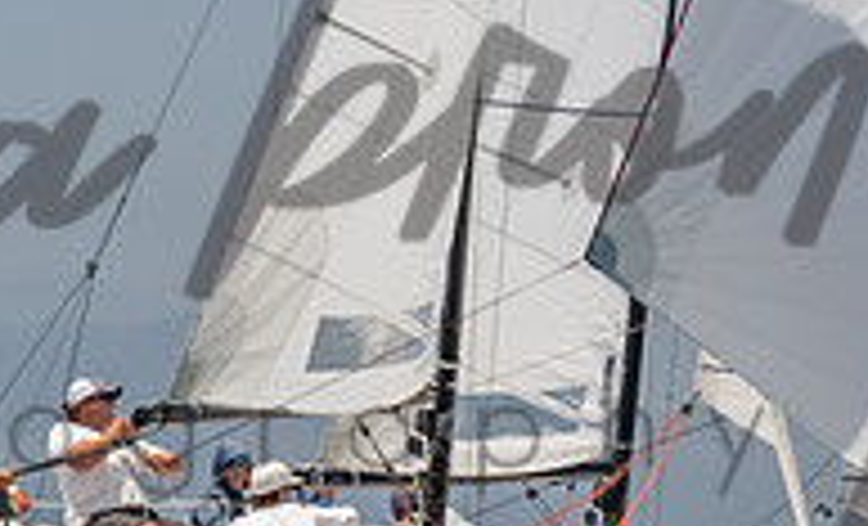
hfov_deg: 5.2
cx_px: 975
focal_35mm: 408
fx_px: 9571
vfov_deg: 3.1
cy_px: 446
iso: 640
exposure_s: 1/640
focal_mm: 97
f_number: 9
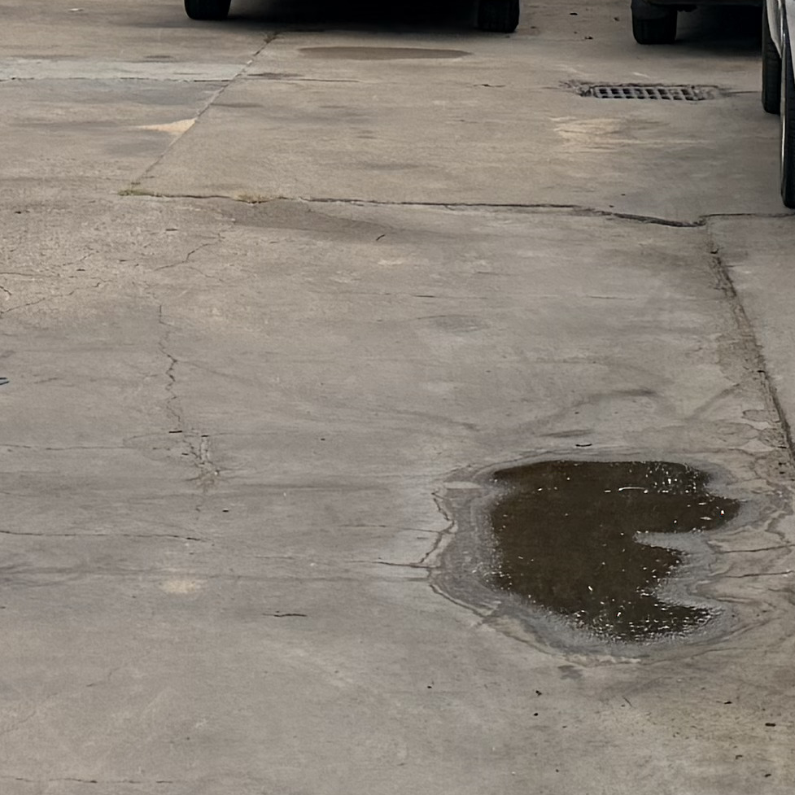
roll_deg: -1.1
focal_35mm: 124
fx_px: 3222
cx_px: 957
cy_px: -543
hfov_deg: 13.7
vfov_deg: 13.0
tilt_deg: +5.1
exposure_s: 1/3021
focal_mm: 6.76
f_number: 1.78
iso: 100
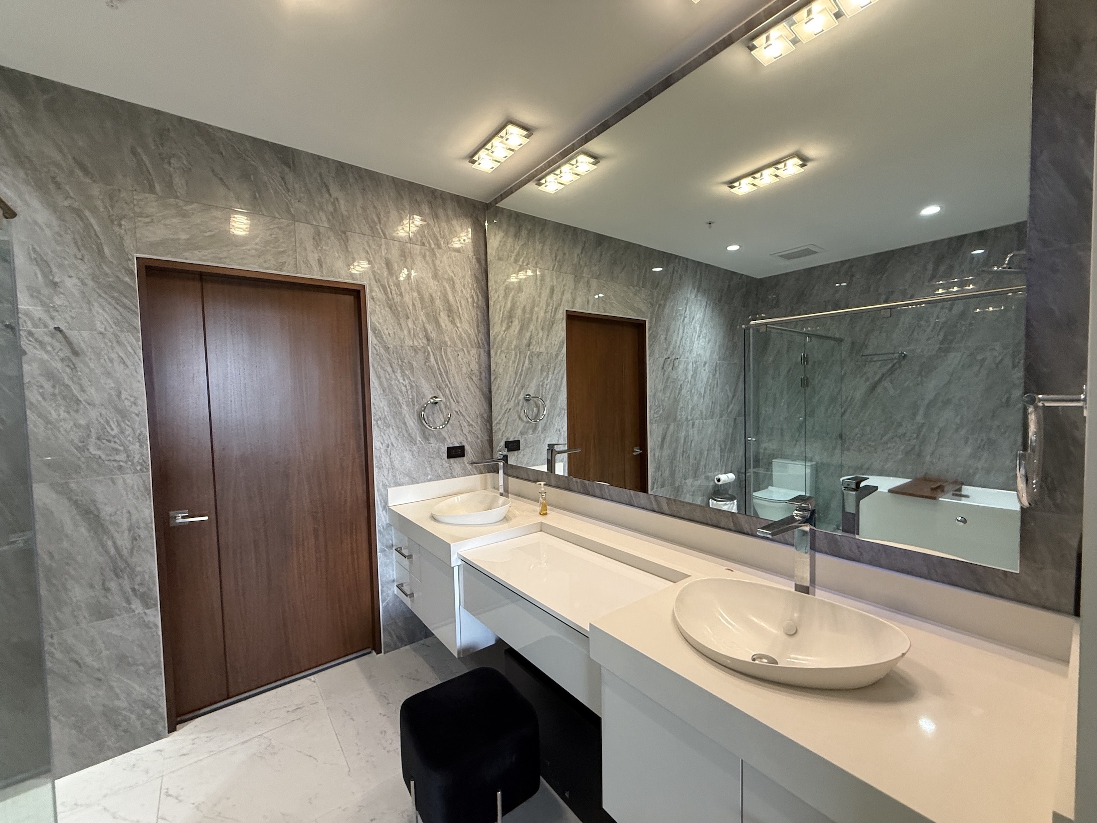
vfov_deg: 85.7
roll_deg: +1.2
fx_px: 444
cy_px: 412
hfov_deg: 102.1
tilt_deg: -3.4
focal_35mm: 14
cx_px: 548
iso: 400
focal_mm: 2.22
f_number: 2.2
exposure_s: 1/60
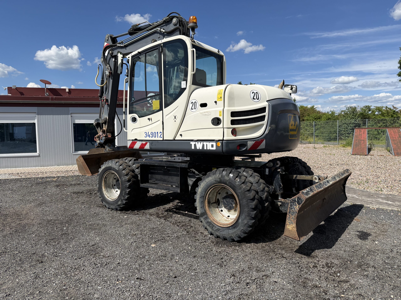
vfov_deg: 56.8
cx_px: 200
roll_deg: +1.5
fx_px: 278
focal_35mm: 24
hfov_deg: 71.6
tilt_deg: -5.1
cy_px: 150
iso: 100
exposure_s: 1/4673
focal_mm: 6.76
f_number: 1.78
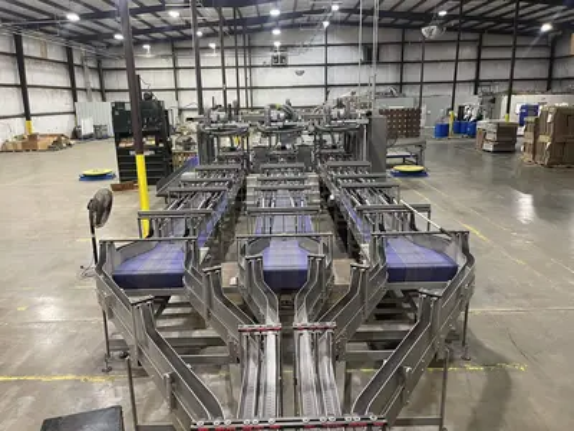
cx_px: 287
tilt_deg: -13.9
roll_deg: +1.4
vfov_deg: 54.9
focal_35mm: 25
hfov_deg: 69.4
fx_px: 415
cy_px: 216
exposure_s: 1/60
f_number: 1.6
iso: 400
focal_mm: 5.1
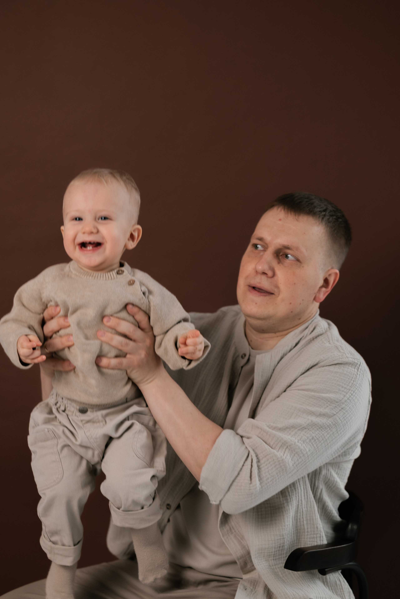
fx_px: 1415
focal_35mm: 85
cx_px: 200
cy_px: 300
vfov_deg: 23.9
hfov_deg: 16.1
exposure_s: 1/250
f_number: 2.5
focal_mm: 85
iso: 320
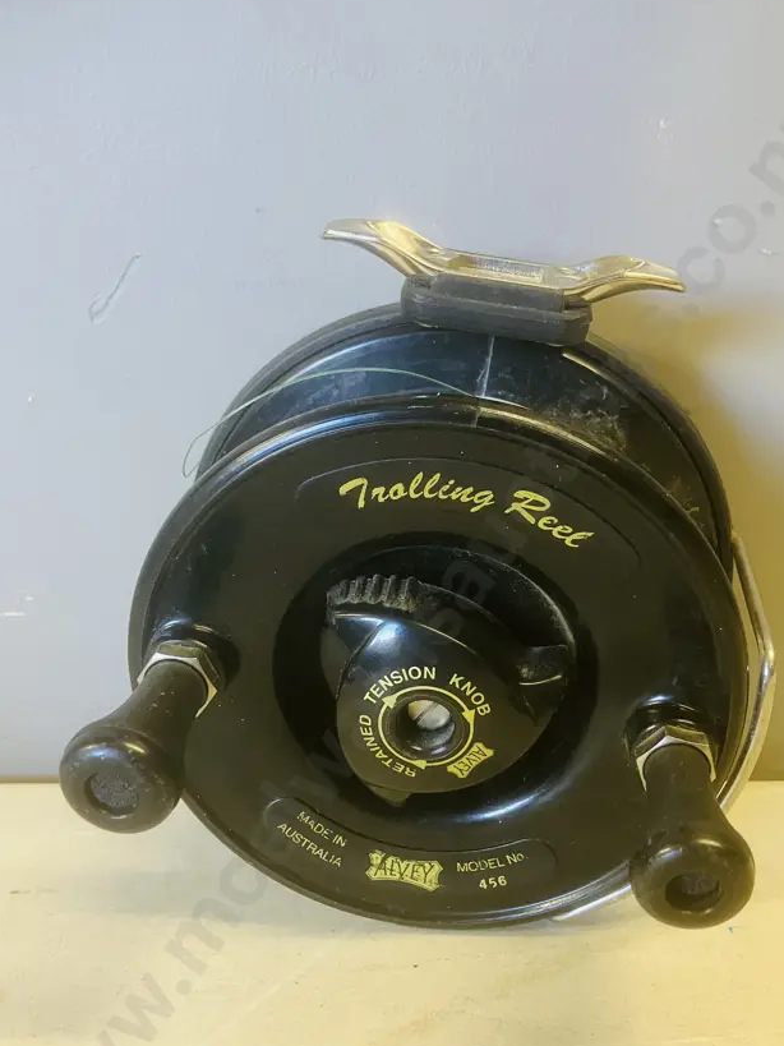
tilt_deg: -21.6
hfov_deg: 40.7
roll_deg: +3.6
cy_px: 635
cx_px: 426
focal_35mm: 35
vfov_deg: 52.2
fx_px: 1057
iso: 160
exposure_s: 1/50
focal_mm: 3.99
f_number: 1.8
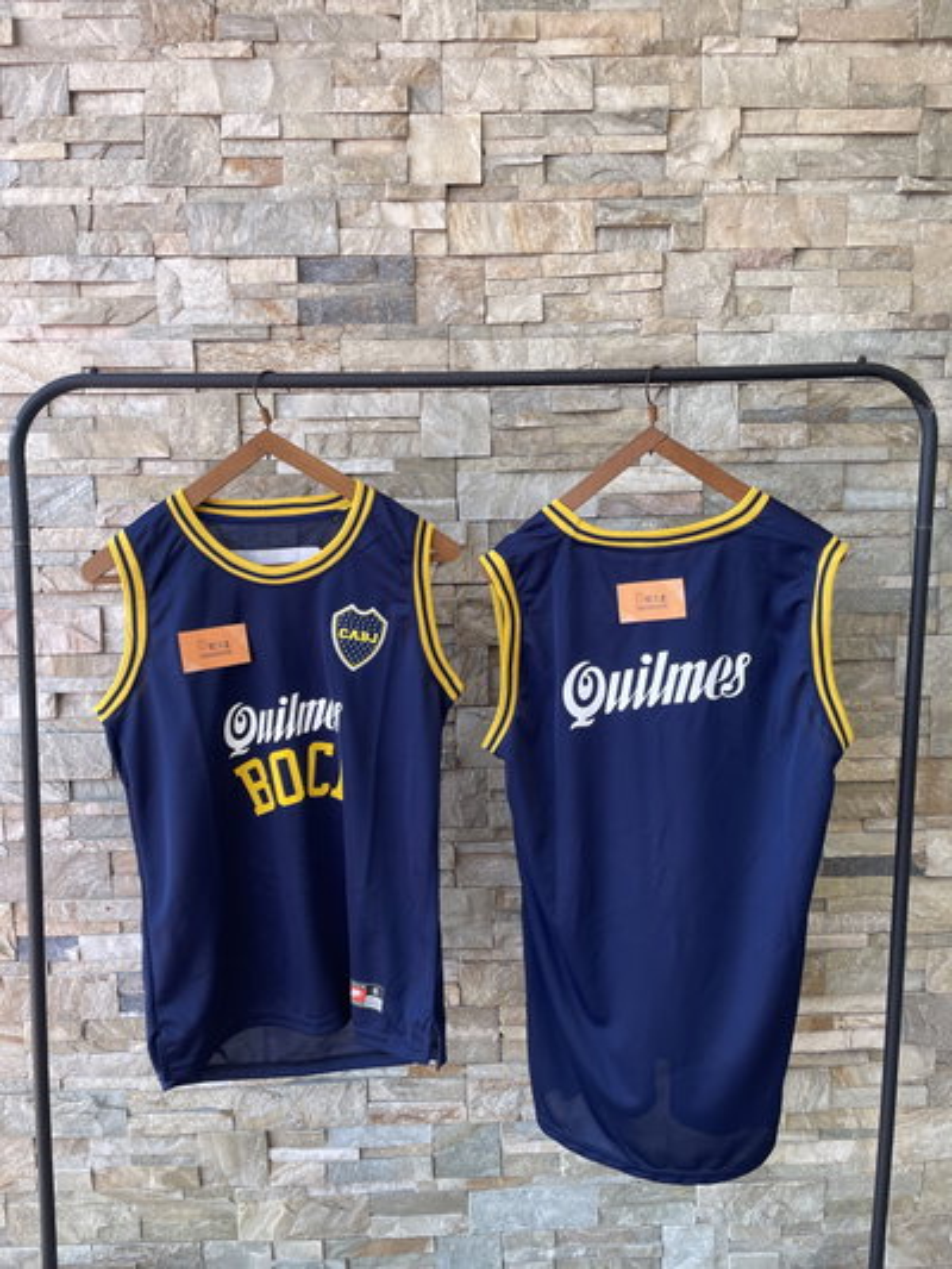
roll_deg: +1.1
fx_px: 953
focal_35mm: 26
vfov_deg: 67.3
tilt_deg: -7.6
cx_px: 476
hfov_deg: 53.1
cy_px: 634
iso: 32
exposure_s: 1/139
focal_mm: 4.2
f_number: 1.6
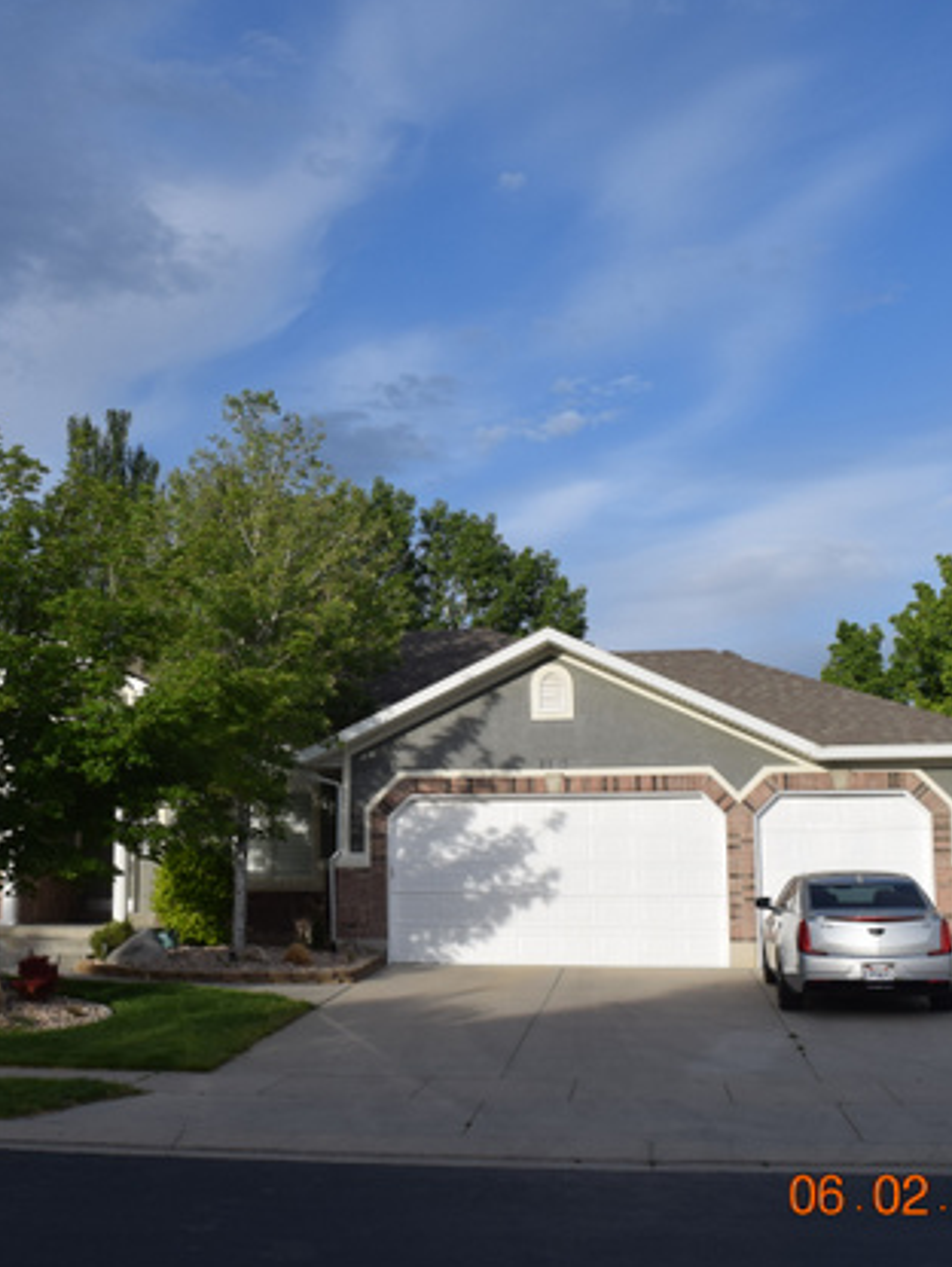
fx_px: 1465
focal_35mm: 40
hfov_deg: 35.5
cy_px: 643
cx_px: 278
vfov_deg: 46.8
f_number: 9
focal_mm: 18
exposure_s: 1/320
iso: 200
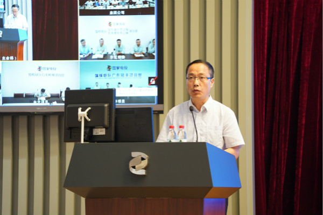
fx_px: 1793
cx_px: 162
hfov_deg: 10.3
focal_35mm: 200
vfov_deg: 6.9
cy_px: 108
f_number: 2.8
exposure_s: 1/100
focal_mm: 200
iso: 1600
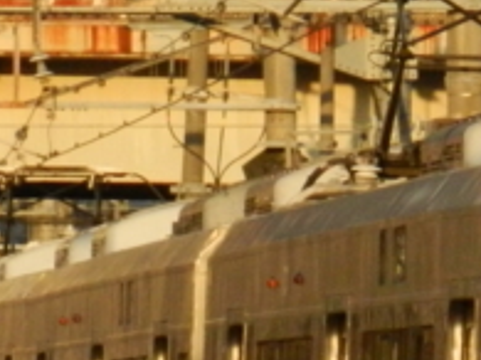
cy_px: 518
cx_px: 602
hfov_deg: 1.7
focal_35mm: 1176
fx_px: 16331
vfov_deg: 1.3
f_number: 6.3
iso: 800
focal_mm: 50.8
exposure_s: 1/1250
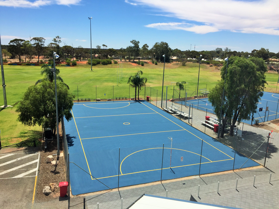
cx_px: 140
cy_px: 104
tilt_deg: -12.5
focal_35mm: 29
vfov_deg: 48.2
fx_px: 234
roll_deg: -1.8
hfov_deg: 61.7
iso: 32
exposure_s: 1/3300
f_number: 2.2
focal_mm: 4.15
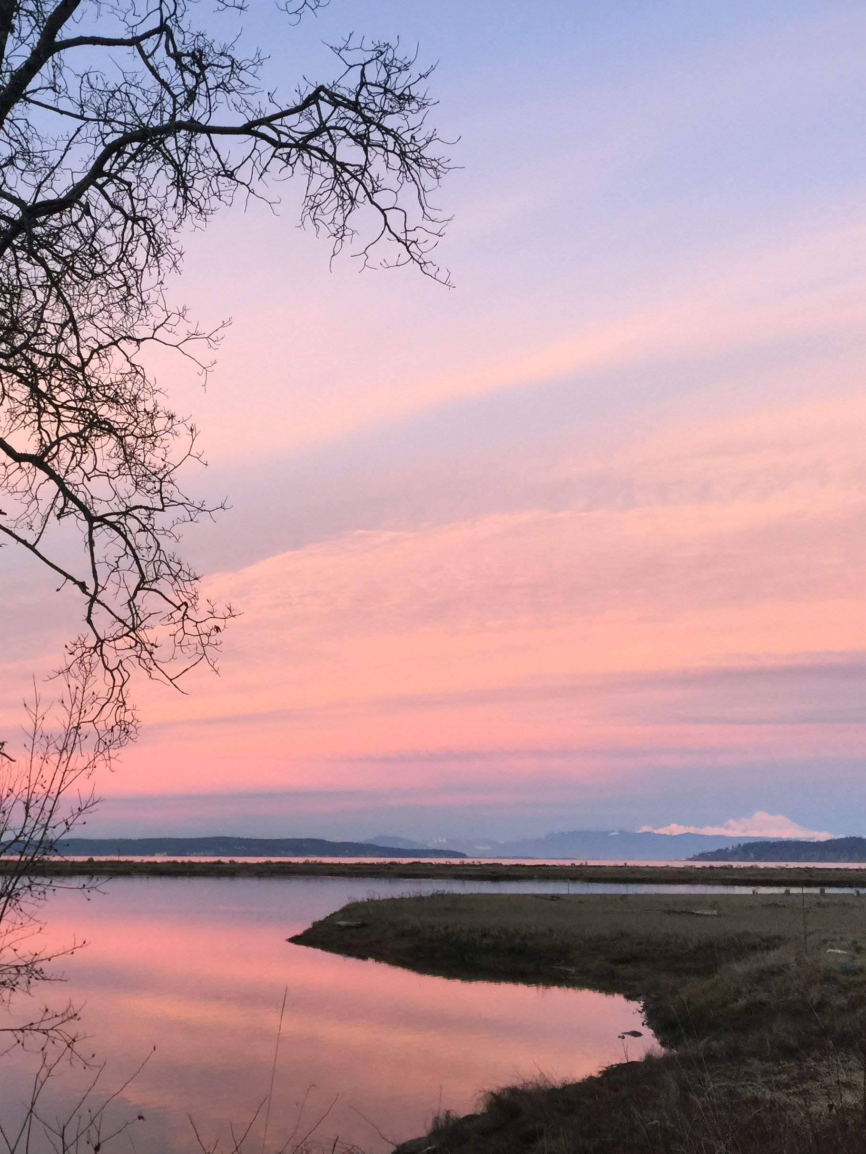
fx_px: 1301
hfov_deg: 35.5
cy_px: 577
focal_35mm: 39
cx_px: 158
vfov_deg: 47.9
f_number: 2.2
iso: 32
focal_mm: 4.15
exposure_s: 1/30
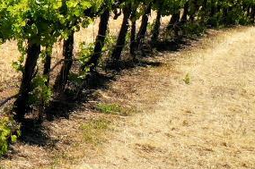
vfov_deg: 8.9
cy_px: -125
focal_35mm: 148
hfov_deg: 12.3
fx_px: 1048
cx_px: -250
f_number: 2.8
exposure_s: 1/2500
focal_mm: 10.26
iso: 100
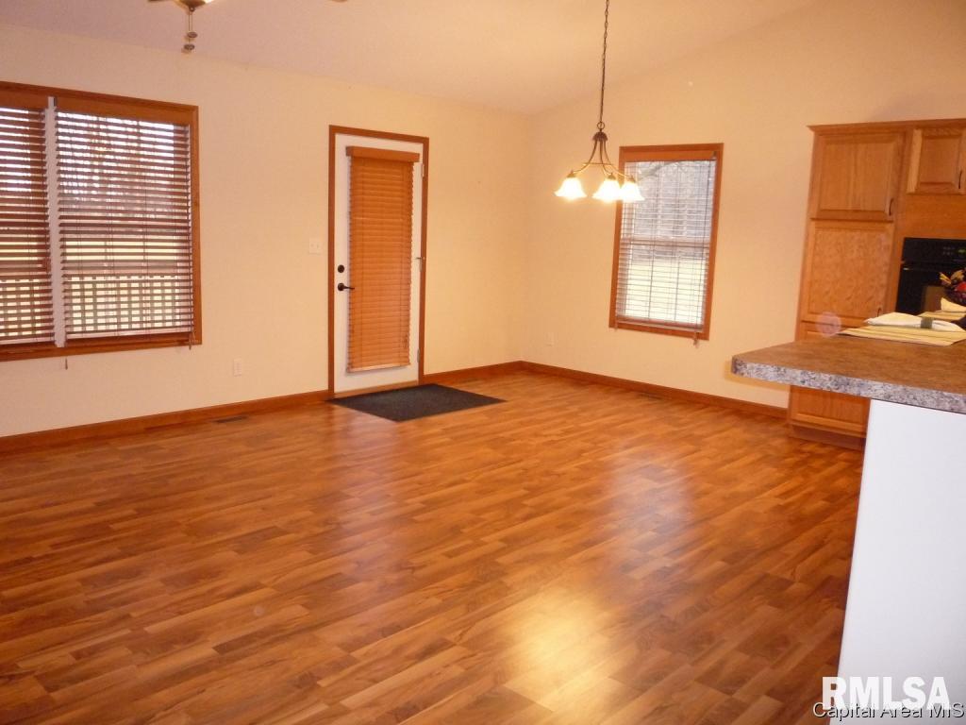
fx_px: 837
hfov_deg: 60.0
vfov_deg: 46.8
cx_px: 483
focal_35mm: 30
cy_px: 362
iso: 500
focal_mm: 5.2
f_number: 3.3
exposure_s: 1/30
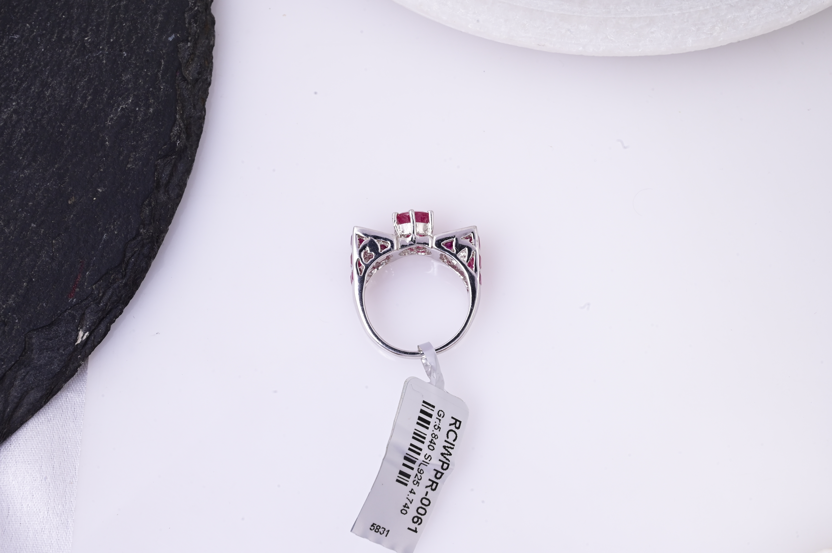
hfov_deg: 28.9
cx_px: 416
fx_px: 1617
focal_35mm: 70
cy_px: 276
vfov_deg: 19.4
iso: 640
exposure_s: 1/80
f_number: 20
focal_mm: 70
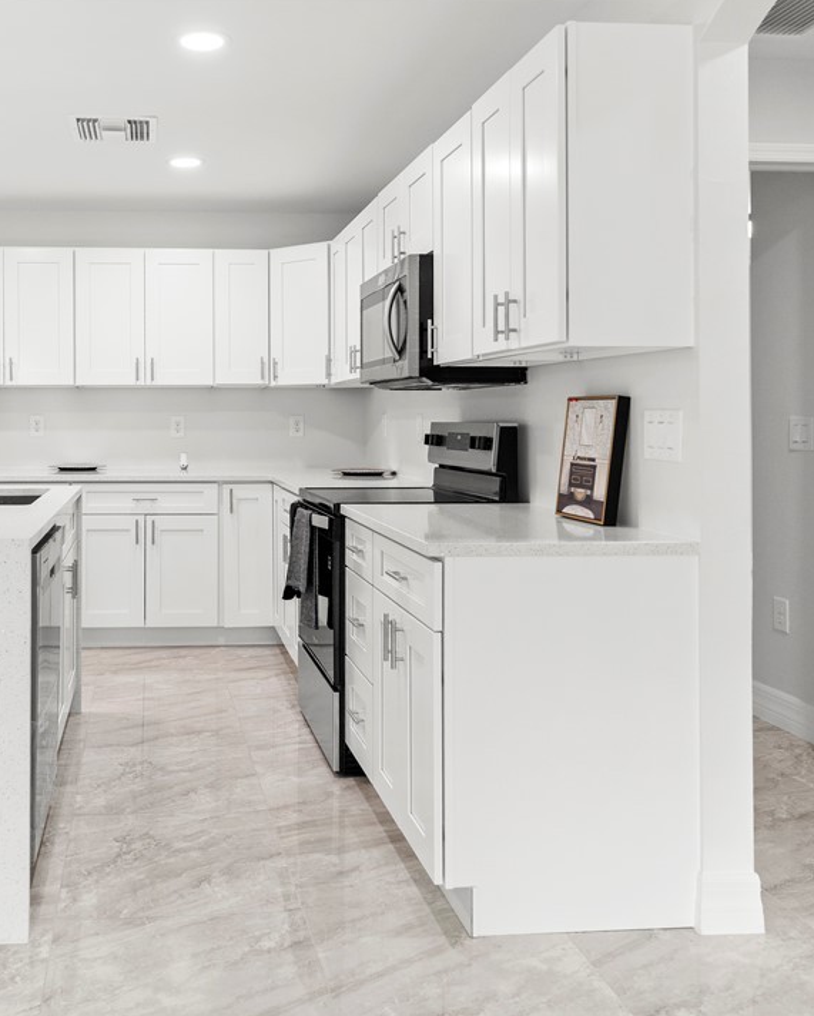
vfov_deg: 58.8
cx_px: 198
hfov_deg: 46.7
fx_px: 903
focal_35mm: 30
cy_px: 507
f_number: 4
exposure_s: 1/160
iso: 400
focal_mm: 21
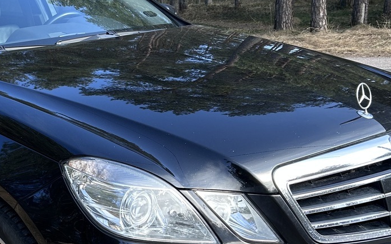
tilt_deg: -16.3
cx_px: 52
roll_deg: +2.8
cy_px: 175
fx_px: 682
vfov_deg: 20.2
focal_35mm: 64
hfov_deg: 30.8
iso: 50
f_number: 1.5
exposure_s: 1/558
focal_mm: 5.7
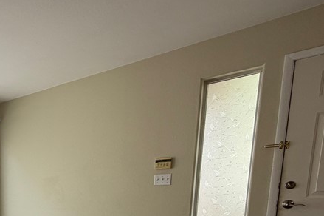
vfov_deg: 33.9
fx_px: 306
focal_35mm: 34
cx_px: -5
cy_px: 235
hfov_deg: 46.1
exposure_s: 1/121
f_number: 2.2
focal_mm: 2.22
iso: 50
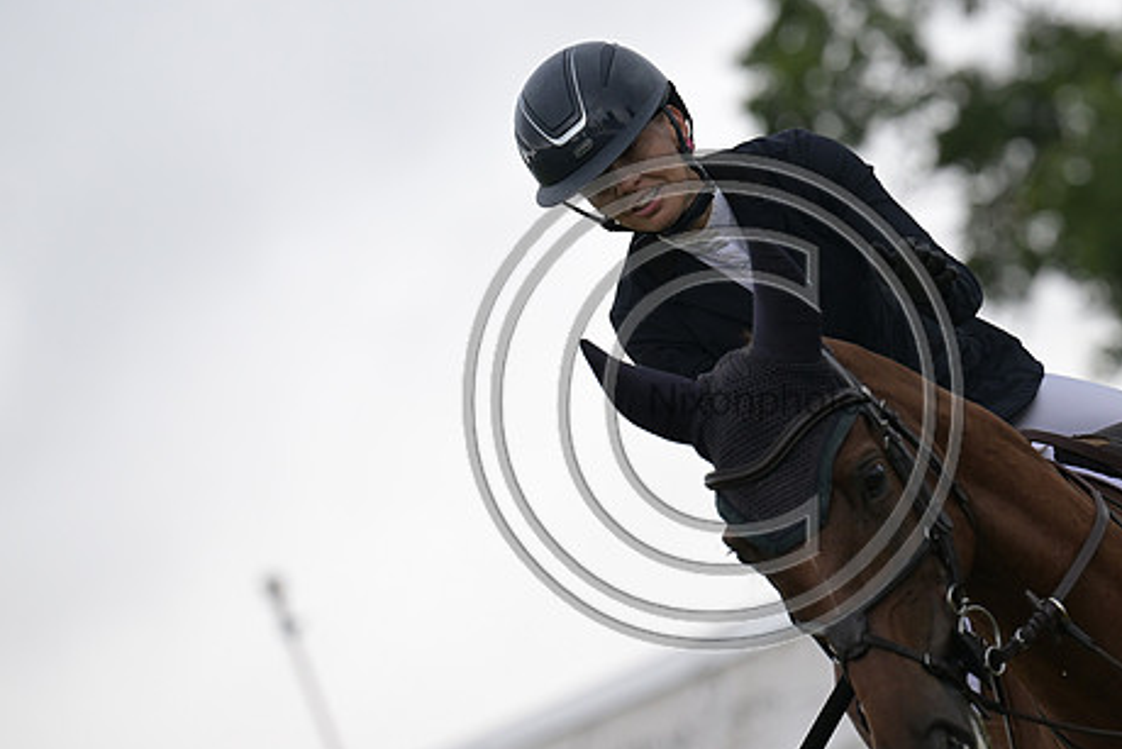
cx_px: 685
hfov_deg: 8.2
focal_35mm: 252
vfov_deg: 5.5
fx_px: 7856
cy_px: 367
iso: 1250
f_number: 4.5
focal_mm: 200
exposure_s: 1/1250
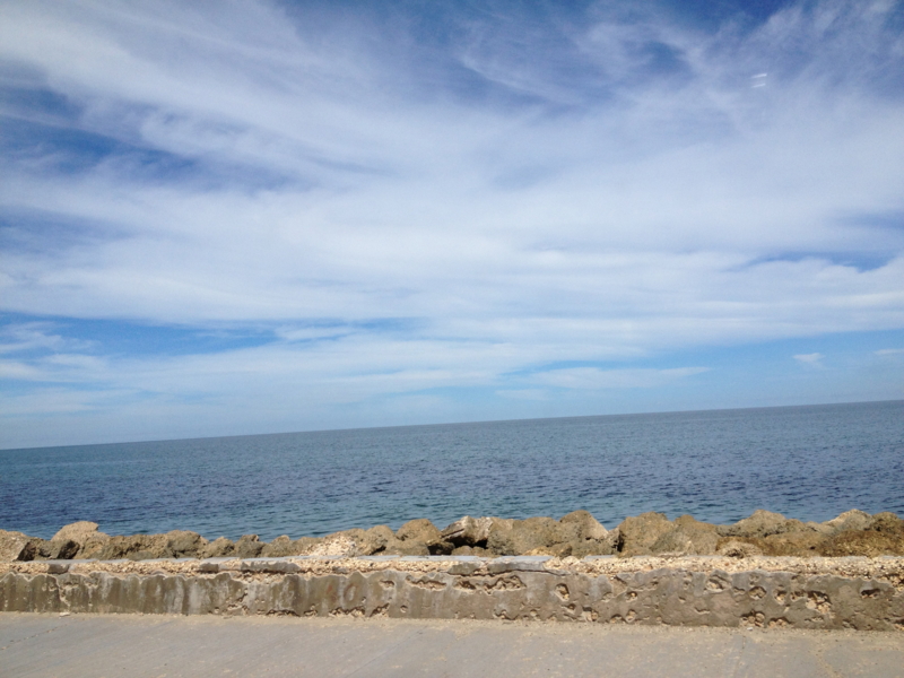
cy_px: 339
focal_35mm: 35
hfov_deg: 52.6
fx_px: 914
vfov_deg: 40.7
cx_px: 452
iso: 50
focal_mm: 4.28
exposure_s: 1/3067
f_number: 2.4
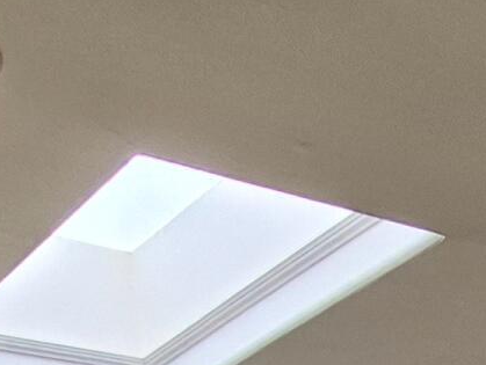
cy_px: 1178
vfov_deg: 10.1
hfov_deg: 19.4
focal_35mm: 93
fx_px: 1307
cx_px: 632
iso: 64
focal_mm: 1.74
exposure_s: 1/120
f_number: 2.2
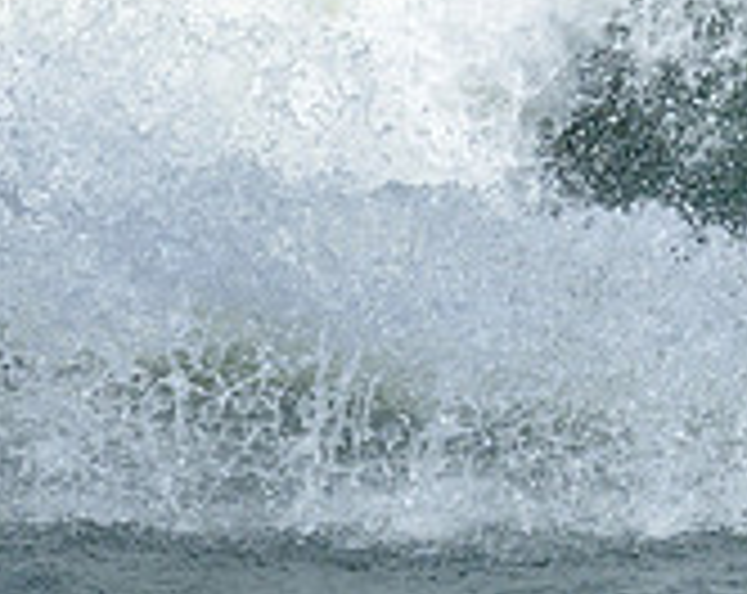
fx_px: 79800
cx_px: 956
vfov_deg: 0.4
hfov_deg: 0.5
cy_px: 55
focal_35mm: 3618
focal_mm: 800
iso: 220
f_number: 6.3
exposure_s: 1/3200
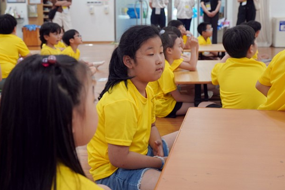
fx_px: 412
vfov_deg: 25.8
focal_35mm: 52
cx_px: 138
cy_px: 63
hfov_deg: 38.2
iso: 1600
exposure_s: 1/160
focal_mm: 35
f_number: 4
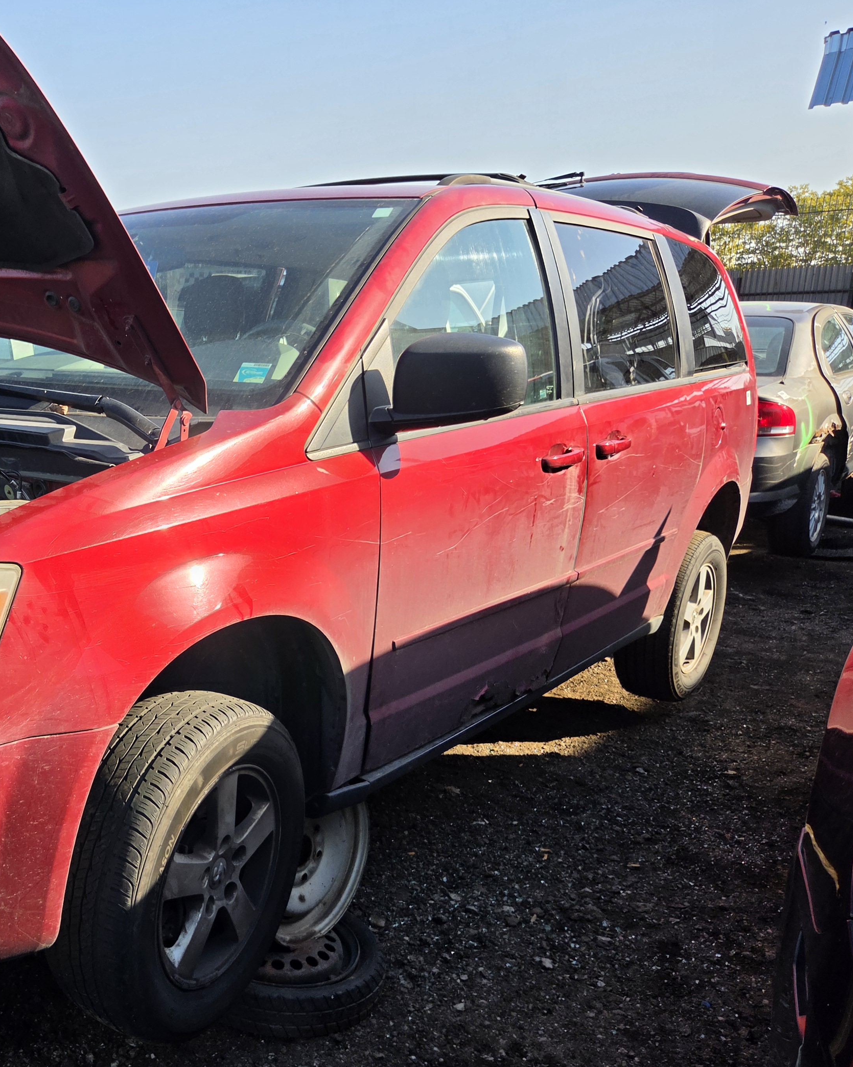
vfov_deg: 54.1
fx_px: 1041
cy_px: 585
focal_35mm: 33
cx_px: 114
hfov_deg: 41.6
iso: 80
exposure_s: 1/2782
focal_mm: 5.4
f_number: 1.8
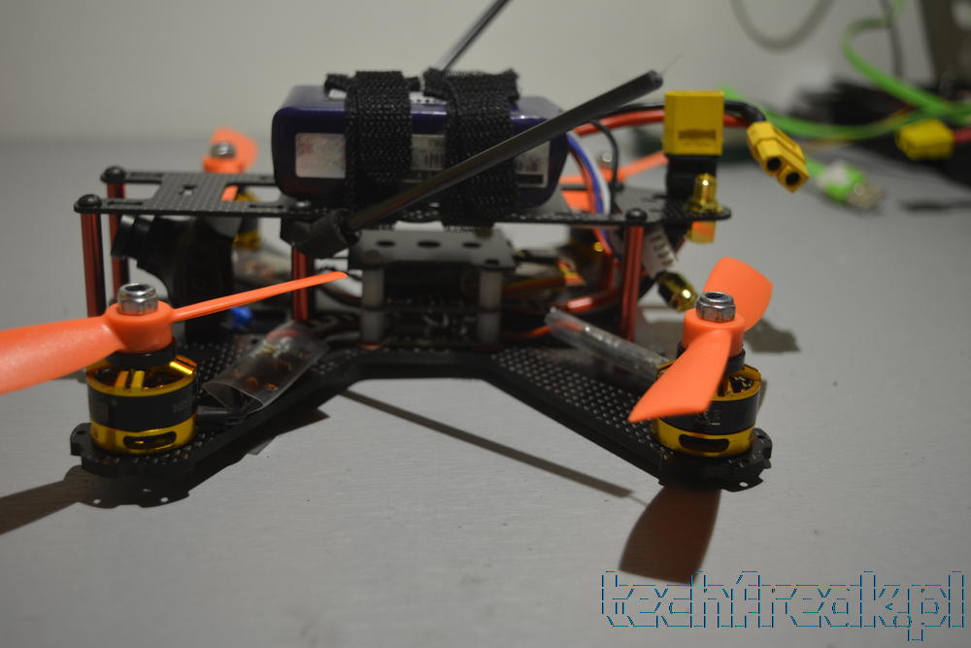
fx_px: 1254
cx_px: 486
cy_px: 324
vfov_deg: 29.0
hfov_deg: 42.3
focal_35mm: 46
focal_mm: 31
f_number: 4.2
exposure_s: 1/60
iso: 400
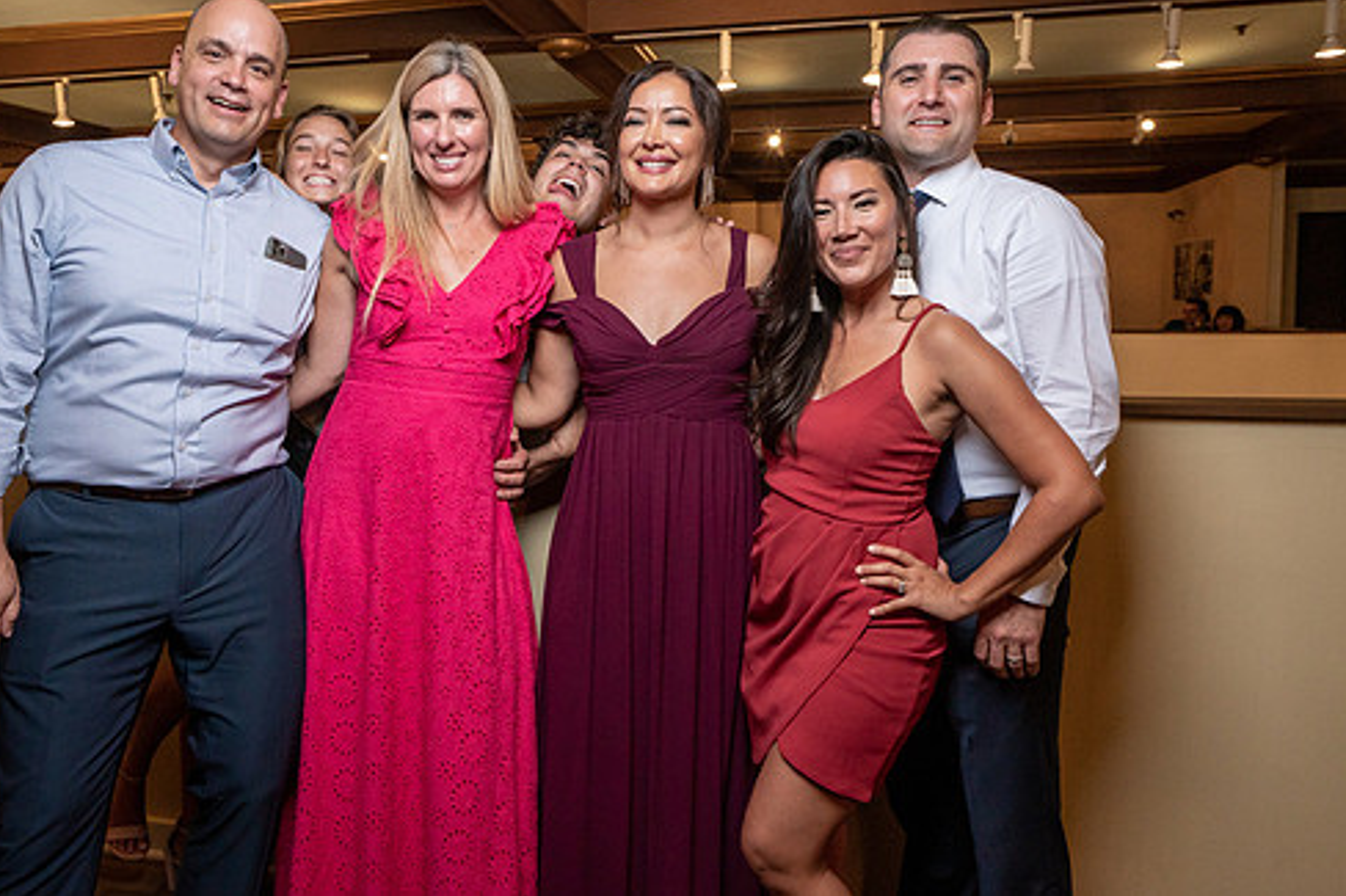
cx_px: 584
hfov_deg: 67.1
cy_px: 365
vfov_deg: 47.7
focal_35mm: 27
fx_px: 1009
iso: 2000
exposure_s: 1/200
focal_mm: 22
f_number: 5.6
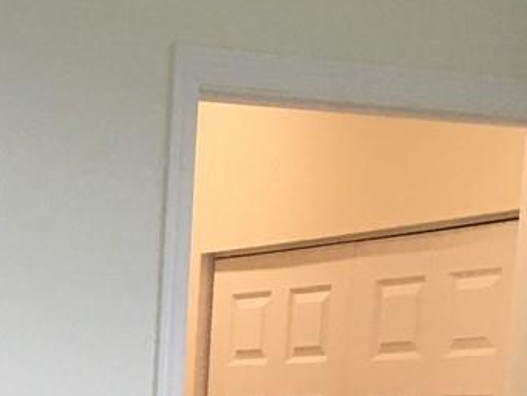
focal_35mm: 136
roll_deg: -1.0
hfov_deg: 14.0
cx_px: -116
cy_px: 764
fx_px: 2071
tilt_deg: -7.7
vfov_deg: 10.2
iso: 40
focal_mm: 4.15
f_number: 2.2
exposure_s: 1/30
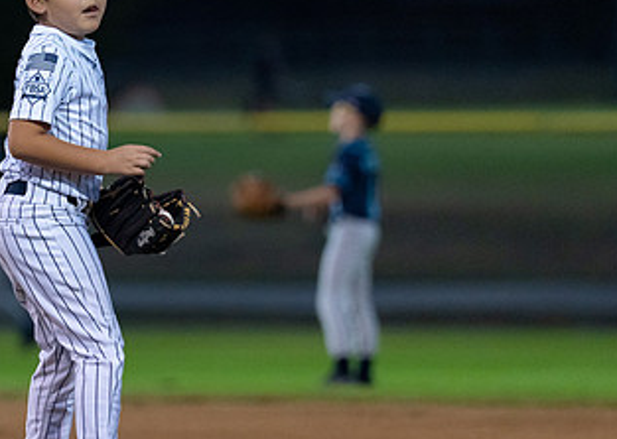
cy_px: 243
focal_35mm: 474
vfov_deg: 3.0
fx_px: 8299
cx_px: 71
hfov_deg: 4.3
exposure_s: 1/1000
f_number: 2.8
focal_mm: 176
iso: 1600
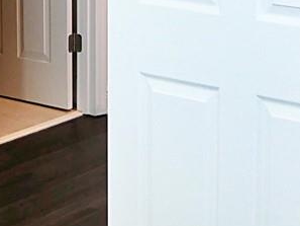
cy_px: -91
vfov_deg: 11.1
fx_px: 1118
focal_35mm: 129
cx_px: 105
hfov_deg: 15.3
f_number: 3.5
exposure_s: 1/60
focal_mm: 12
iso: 250
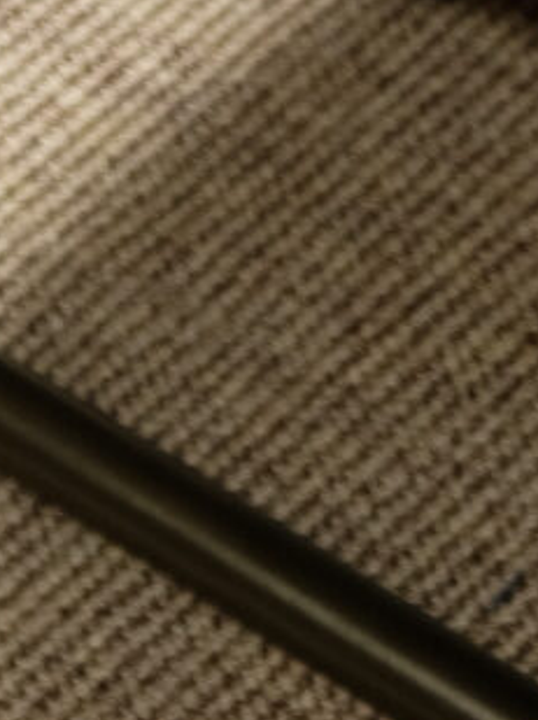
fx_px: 6957
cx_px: 640
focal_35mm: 335
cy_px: -438
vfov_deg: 5.8
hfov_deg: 4.4
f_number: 3.6
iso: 800
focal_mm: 37.4
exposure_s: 1/30
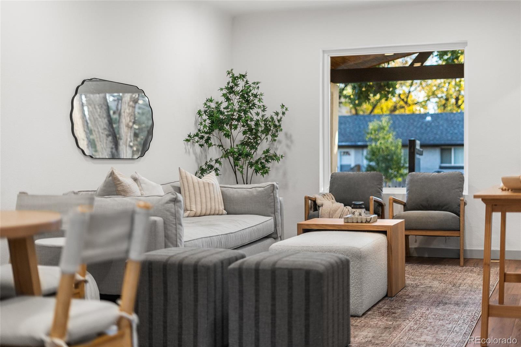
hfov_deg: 39.6
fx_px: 723
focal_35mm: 50
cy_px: 174
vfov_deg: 27.0
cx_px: 260
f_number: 1.8
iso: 400
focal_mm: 50
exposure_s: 1/250
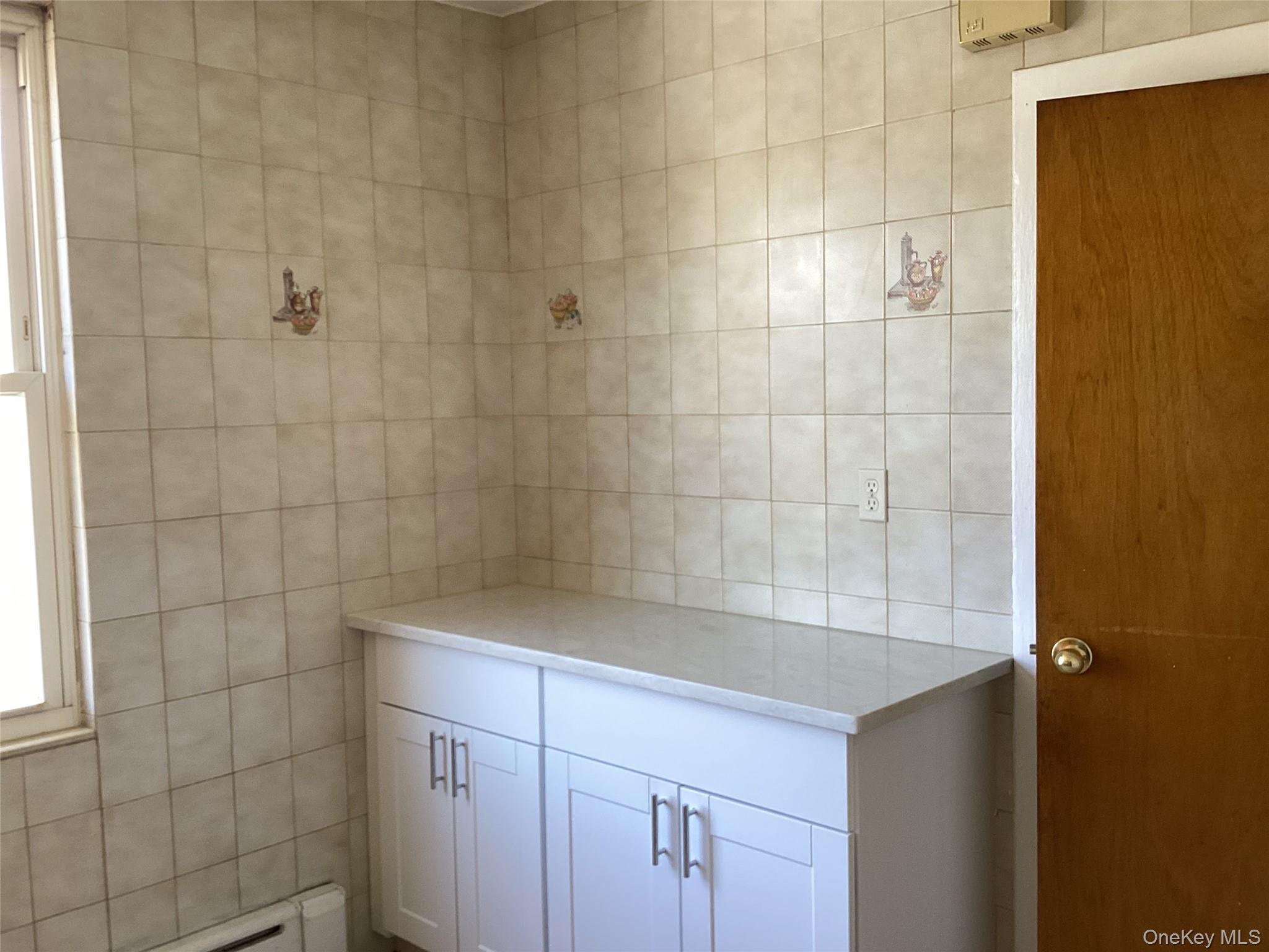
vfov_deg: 45.4
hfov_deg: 58.4
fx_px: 1136
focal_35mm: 31
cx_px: 634
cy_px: 476
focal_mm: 3.3
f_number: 2.4
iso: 50
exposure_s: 1/60
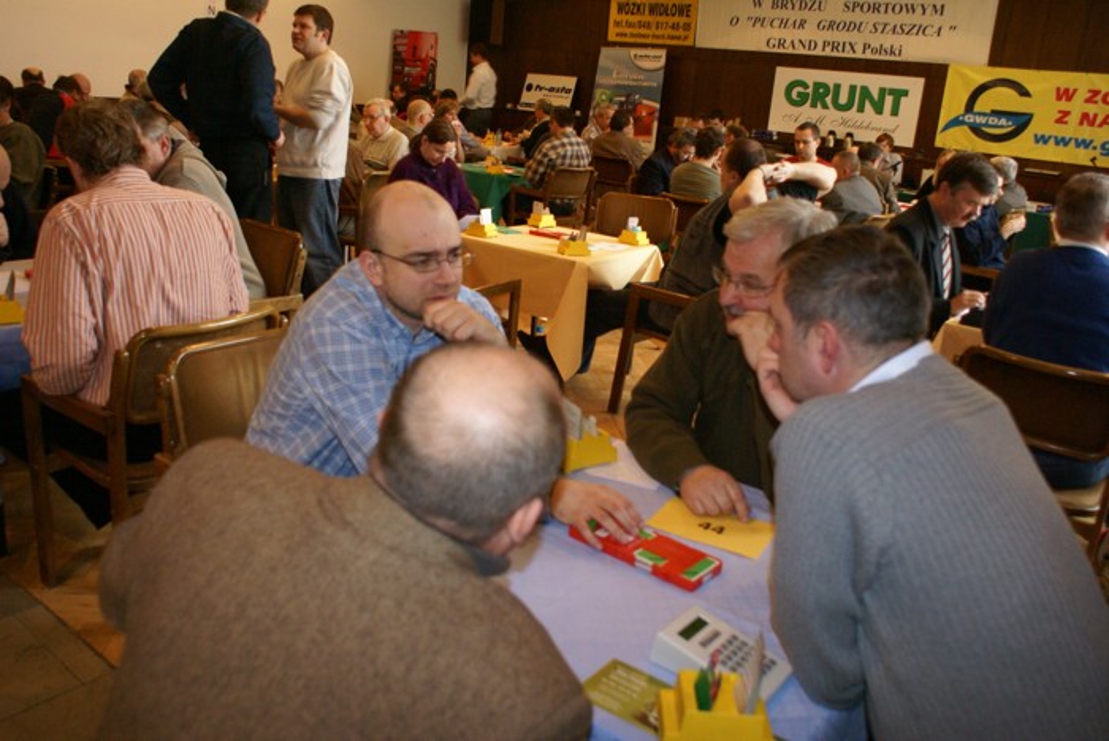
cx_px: 554
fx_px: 925
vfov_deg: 43.7
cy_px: 370
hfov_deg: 61.9
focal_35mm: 30
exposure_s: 1/20
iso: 800
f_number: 4
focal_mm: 20
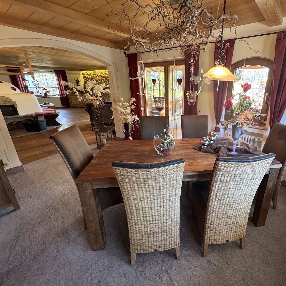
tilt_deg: -19.4
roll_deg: -1.2
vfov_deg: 84.0
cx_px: 185
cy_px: 142
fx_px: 159
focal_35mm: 17
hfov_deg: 81.8
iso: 250
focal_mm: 2.22
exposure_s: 1/50
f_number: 2.2
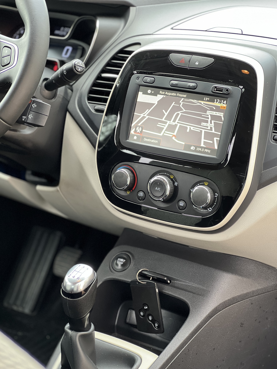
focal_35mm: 77
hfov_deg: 19.1
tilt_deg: -19.1
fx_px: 822
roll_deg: -1.0
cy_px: 184
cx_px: 138
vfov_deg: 25.3
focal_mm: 9
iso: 200
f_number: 2.8
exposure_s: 1/40
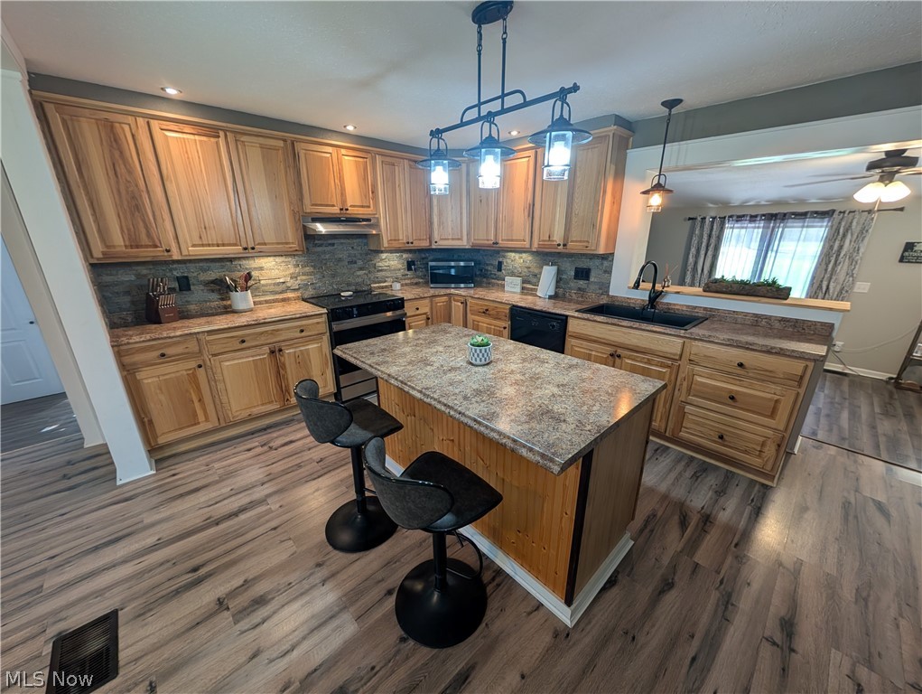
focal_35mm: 12
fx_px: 320
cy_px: 347
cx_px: 461
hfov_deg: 110.5
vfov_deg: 94.6
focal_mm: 2.02
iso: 68
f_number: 1.7
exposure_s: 1/40
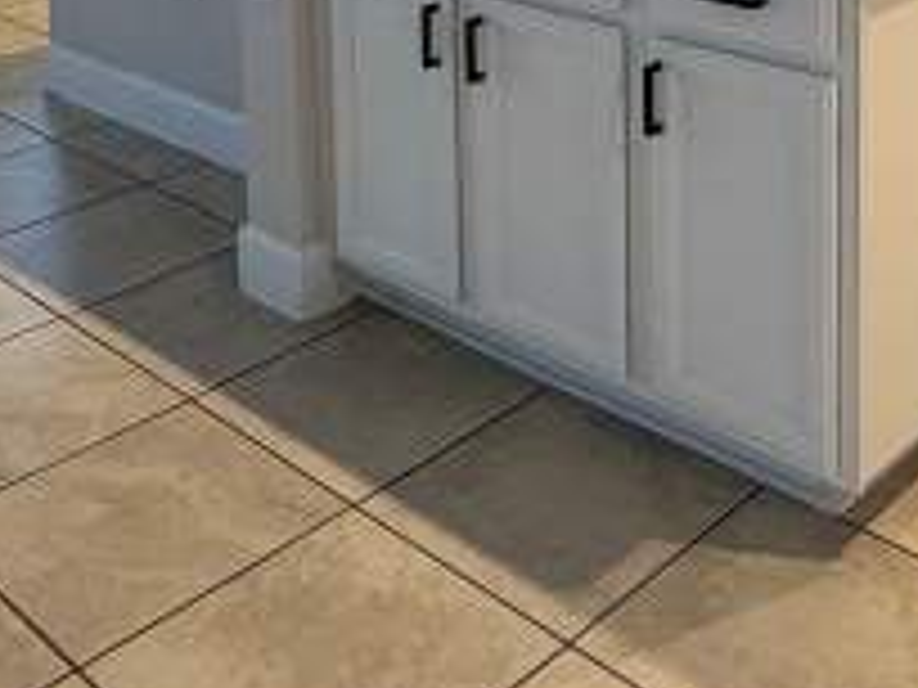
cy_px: -270
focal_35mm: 55
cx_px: 626
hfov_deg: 34.6
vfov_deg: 22.8
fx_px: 1459
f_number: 2.2
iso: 200
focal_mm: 2.22
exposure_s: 1/60
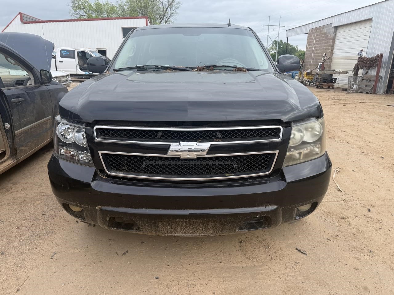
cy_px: 148
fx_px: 273
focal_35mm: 24
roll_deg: -2.6
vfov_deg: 56.8
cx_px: 197
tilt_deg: -16.5
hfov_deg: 71.6
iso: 80
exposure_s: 1/1139
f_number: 1.78
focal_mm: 6.76
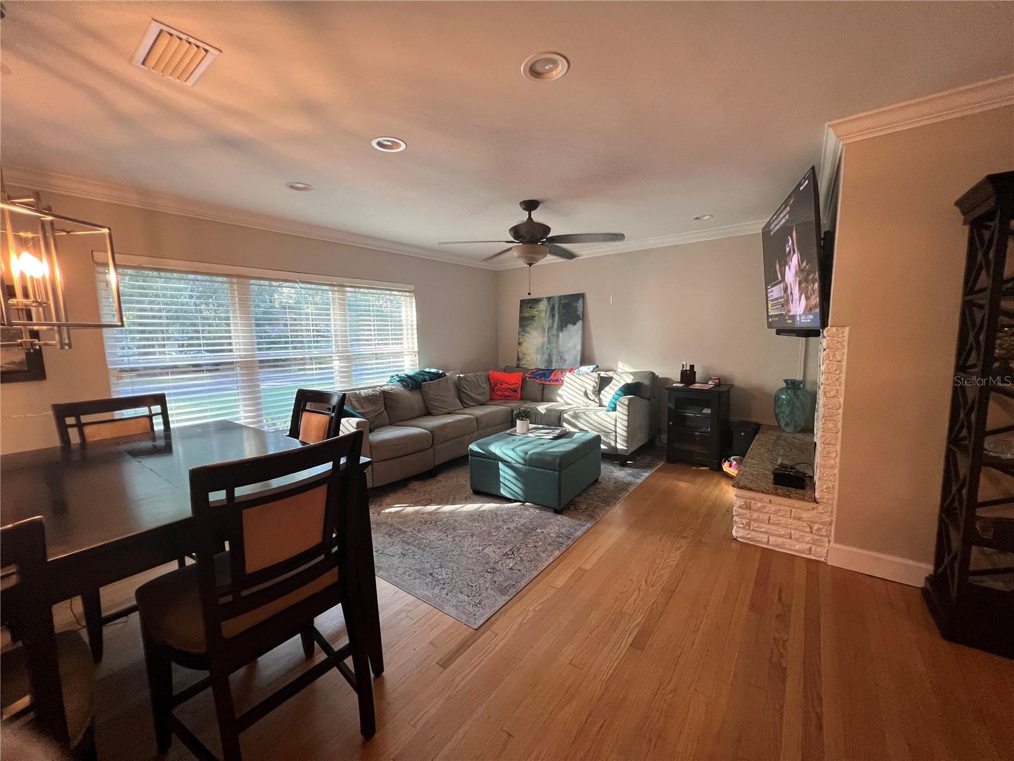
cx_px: 507
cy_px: 380
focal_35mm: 13
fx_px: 381
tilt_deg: -7.3
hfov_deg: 106.2
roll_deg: +1.3
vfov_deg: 89.9
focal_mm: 1.57
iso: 200
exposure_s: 1/60
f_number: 1.8
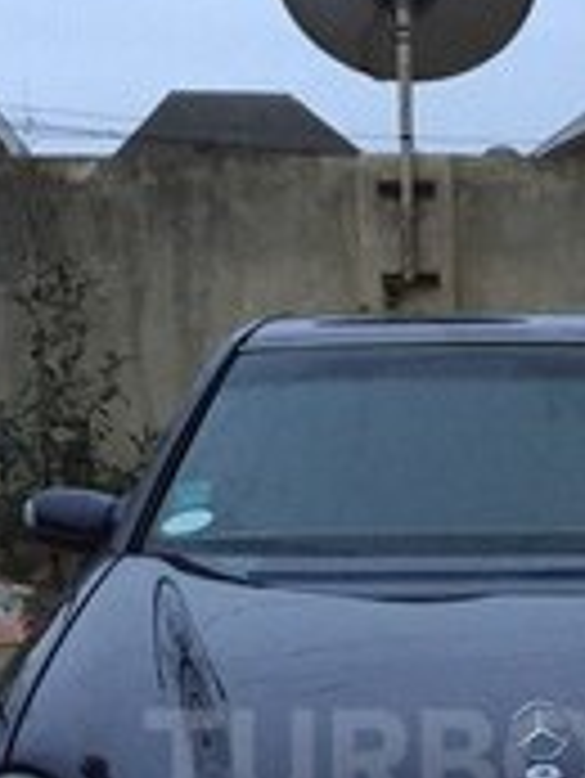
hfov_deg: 17.6
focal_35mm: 83
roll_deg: +1.1
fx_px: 1868
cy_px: 760
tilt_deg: -11.8
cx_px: 490
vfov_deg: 22.7
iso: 250
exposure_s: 1/25
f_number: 2.2
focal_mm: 4.15
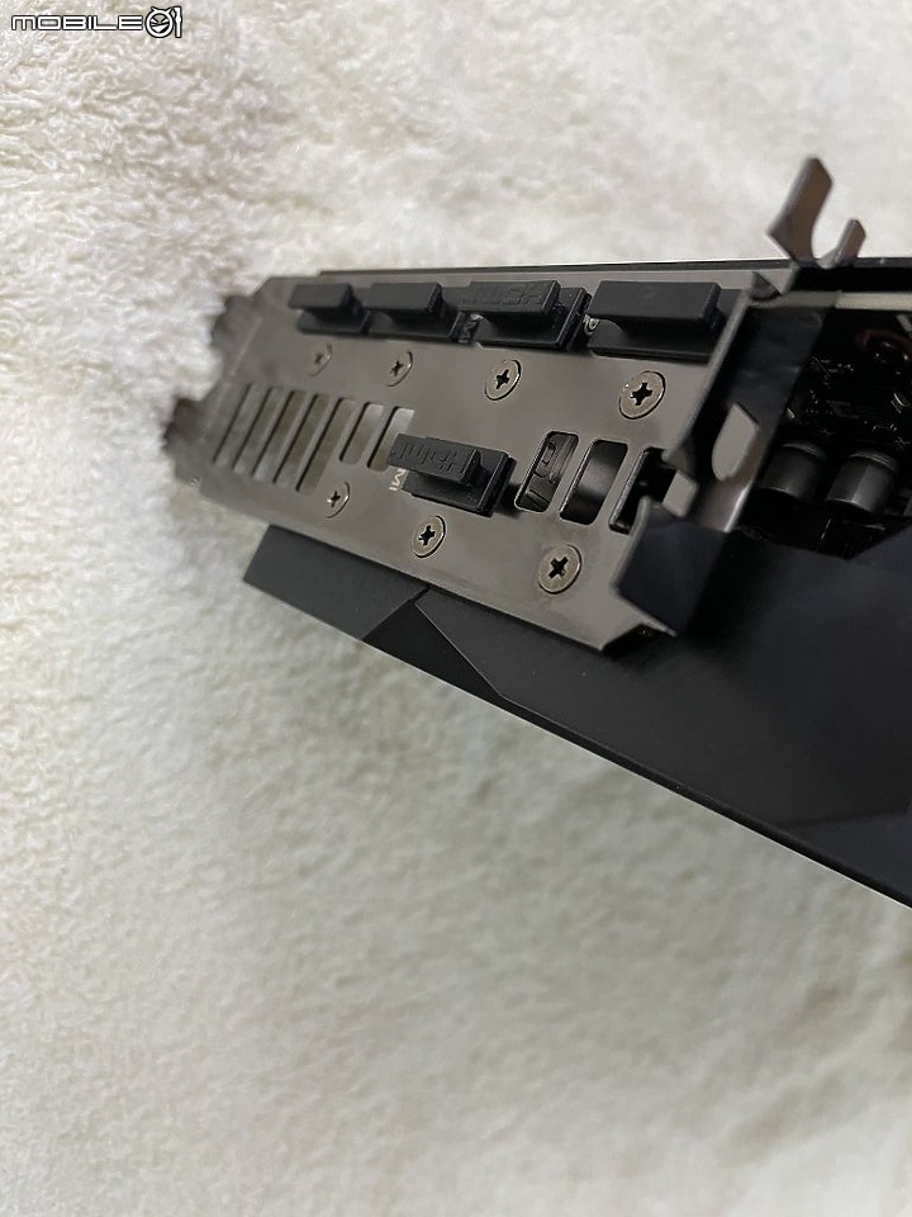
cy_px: 608
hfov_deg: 53.1
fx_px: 913
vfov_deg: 67.3
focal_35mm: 26
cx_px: 456
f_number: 1.6
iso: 250
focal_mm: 4.2
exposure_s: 1/60
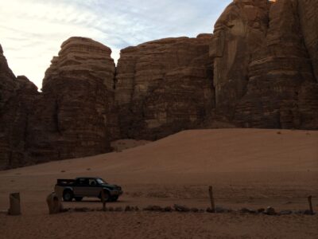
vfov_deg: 46.8
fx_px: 276
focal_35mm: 30
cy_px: 120
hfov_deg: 60.0
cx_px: 159
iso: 32
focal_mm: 4.12
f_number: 2.2
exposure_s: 1/513
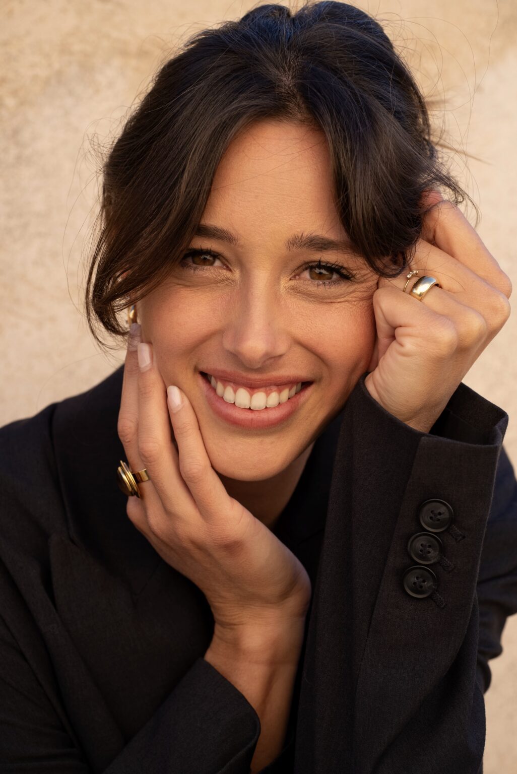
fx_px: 1828
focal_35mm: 85
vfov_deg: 23.9
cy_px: 387
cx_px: 258
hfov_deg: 16.1
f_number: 7.1
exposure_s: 1/125
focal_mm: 85
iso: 100
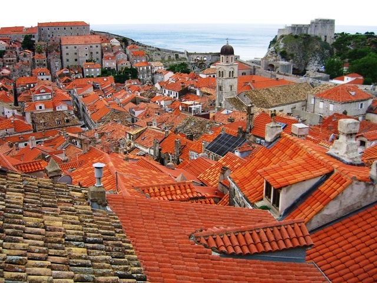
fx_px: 414
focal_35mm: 38
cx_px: 188
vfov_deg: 37.7
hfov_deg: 49.0
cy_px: 142
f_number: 2.8
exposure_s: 1/60
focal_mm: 7.9
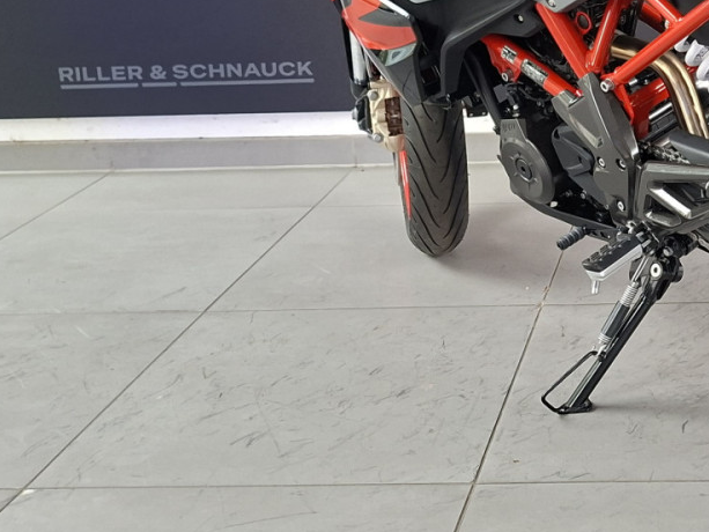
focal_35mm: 60
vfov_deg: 23.7
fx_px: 1229
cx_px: 670
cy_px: 38
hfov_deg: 30.4
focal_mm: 5.54
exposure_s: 1/30
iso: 250
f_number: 1.8
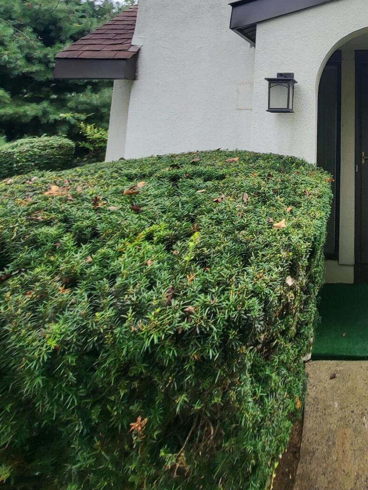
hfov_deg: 47.4
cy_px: 73
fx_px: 354
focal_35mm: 25
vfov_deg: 61.3
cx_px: 352
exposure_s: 1/377
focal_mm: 1.74
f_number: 2.2
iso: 32
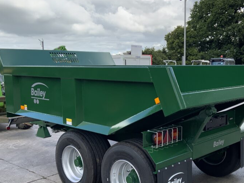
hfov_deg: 42.7
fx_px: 310
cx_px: 149
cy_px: 111
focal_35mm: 44
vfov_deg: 32.7
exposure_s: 1/719
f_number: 1.8
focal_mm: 3
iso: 16
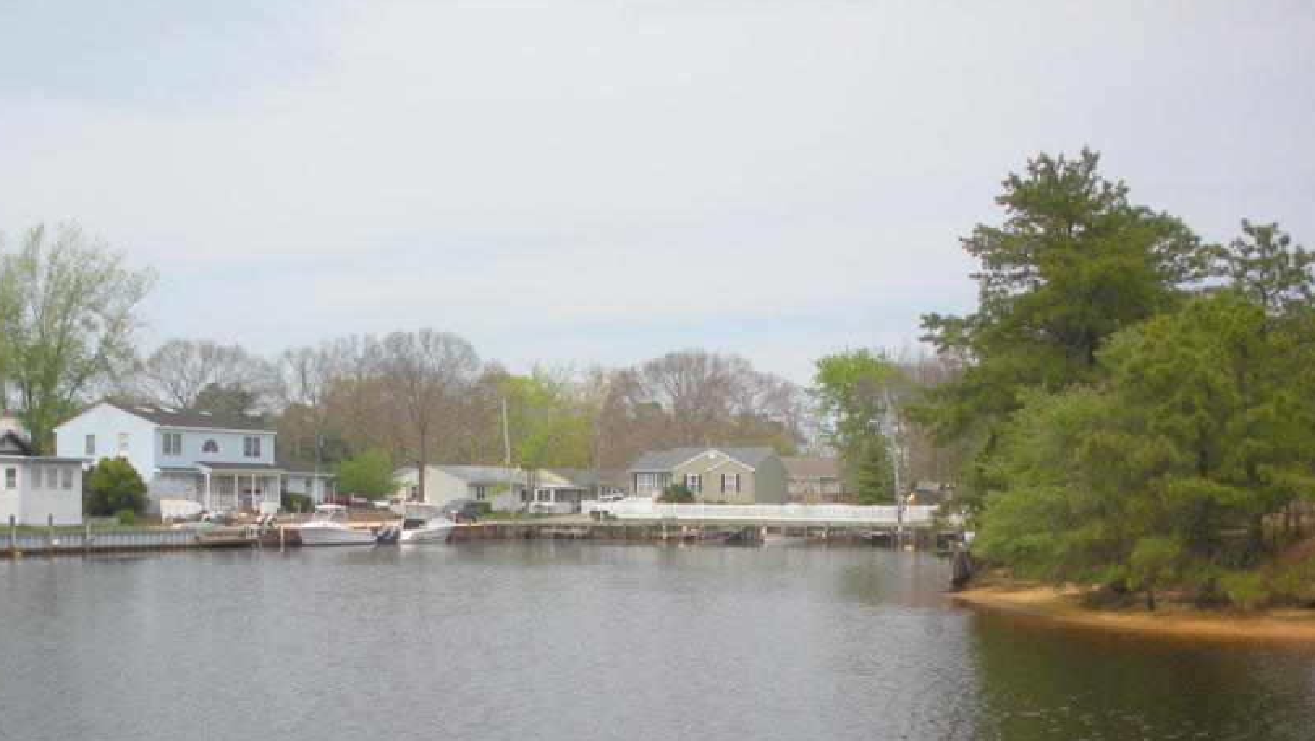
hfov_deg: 42.7
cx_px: 548
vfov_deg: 24.6
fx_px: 1674
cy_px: 591
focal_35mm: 48
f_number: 3.5
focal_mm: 6.3
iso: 92
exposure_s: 1/1188
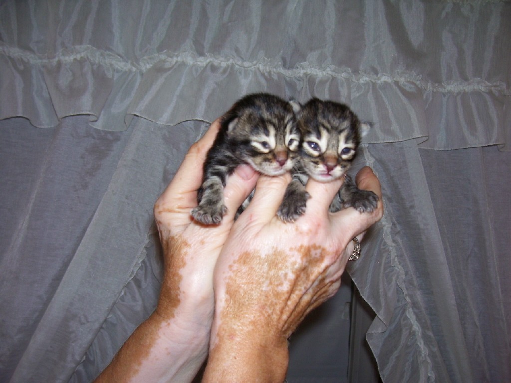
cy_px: 192
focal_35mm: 34
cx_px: 256
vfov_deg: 41.8
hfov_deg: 54.0
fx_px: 502
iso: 80
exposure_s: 1/60
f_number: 2.7
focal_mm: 5.6
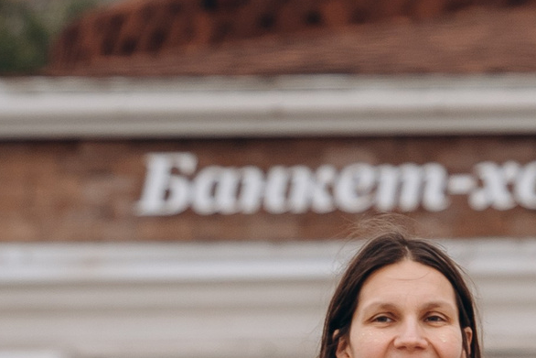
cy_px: 481
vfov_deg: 1.9
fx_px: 10752
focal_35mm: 722
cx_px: 501
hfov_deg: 2.9
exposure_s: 1/800
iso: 400
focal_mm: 125
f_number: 4
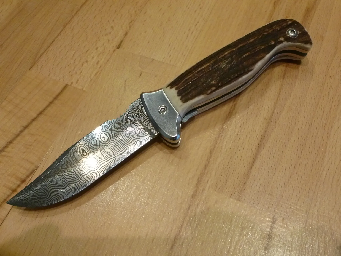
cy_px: 128
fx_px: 315
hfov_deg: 56.8
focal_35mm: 32
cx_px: 170
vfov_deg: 44.2
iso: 400
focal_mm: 5.7
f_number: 3.5
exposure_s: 1/25
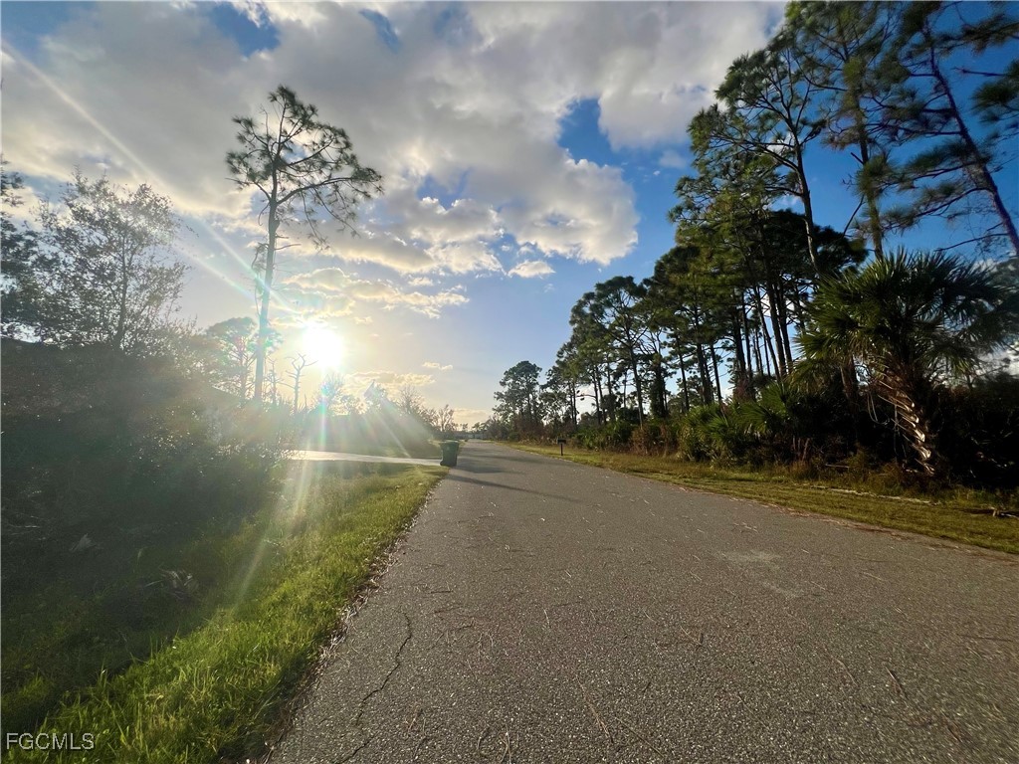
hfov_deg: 106.2
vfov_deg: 89.9
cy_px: 382
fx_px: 383
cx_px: 510
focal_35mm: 13
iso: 40
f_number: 1.8
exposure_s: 1/6944
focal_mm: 1.57
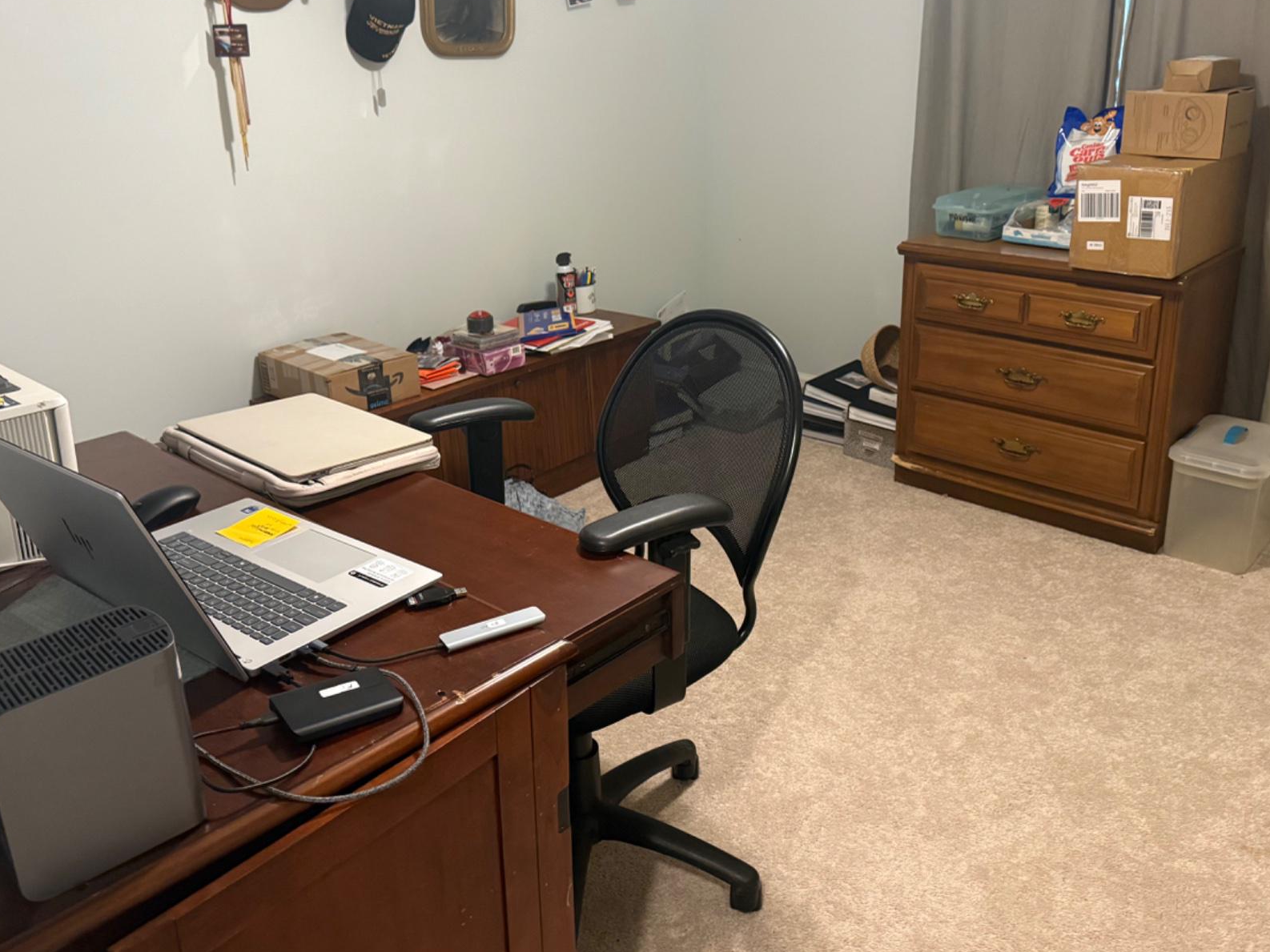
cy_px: 372
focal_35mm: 31
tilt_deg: -16.9
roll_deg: +2.1
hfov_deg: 58.4
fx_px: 1137
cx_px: 621
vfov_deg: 45.1
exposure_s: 1/60
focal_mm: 6.76
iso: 500
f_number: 1.78
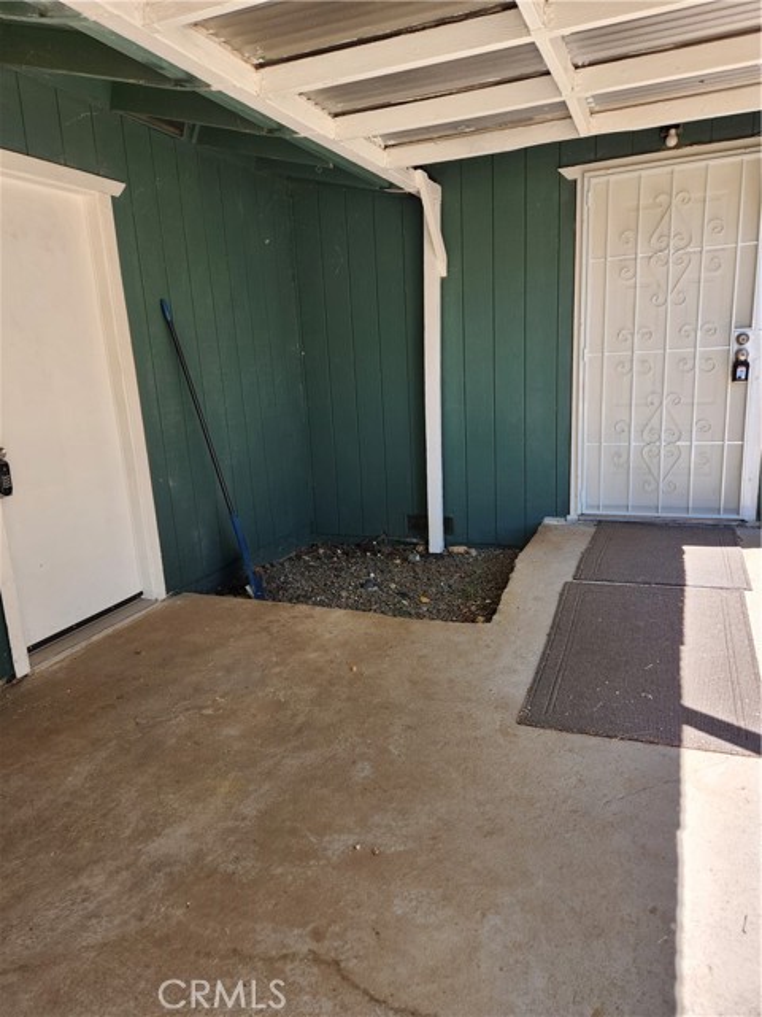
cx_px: 381
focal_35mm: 23
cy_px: 508
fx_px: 675
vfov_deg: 73.9
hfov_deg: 58.9
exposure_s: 1/180
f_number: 1.8
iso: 32
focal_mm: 5.4
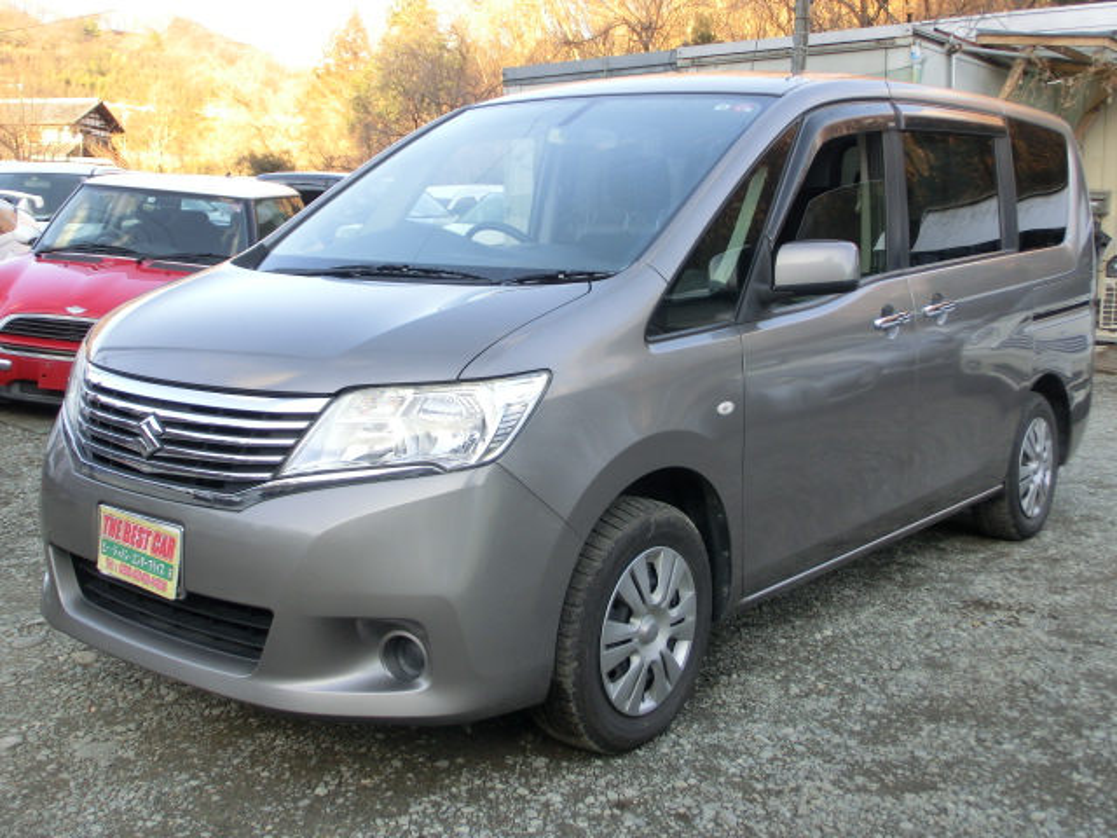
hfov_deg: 42.9
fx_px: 1420
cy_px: 419
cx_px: 558
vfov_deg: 32.9
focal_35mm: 44
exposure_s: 1/80
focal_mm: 7.87
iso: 100
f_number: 4.2
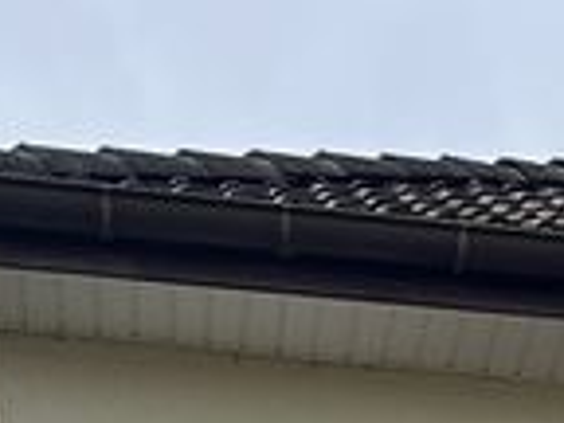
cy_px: 1273
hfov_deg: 10.9
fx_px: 2721
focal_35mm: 167
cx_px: 1101
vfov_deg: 7.7
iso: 80
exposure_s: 1/1988
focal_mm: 6.86
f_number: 1.78
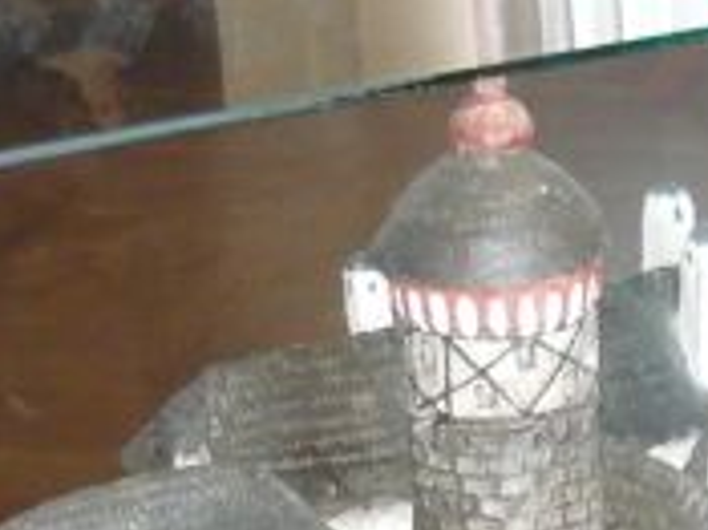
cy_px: 878
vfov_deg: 9.4
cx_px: 574
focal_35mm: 151
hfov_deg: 13.0
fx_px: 3086
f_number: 2.8
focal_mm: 5.5
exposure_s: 1/30
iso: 400
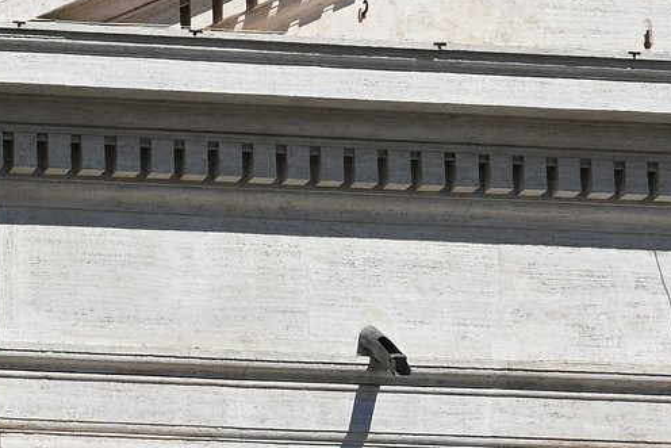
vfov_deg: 3.7
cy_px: 20
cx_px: -334
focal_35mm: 367
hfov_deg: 5.6
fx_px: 6842
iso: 200
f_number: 10
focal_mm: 70
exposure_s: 1/800
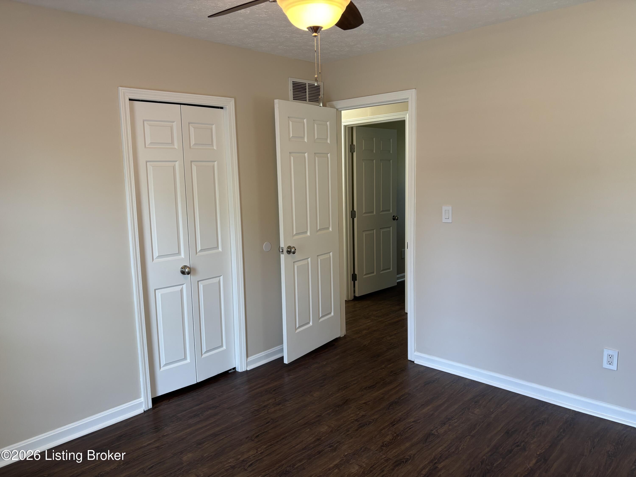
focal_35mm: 26
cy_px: 238
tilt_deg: -7.9
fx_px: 478
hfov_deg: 67.3
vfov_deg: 53.1
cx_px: 318
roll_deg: +1.6
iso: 100
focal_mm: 5.96
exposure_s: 1/60
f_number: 1.6
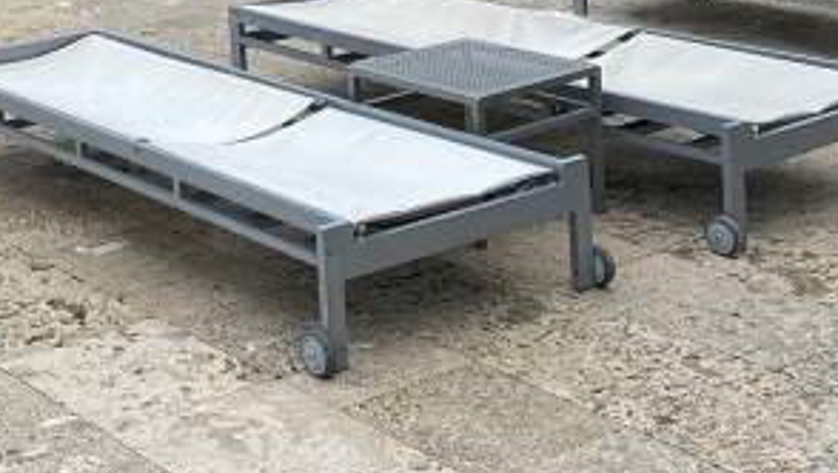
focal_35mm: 77
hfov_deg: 25.8
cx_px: -37
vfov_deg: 14.6
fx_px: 1713
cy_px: -256
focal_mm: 4.25
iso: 32
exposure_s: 1/2105
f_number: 1.8
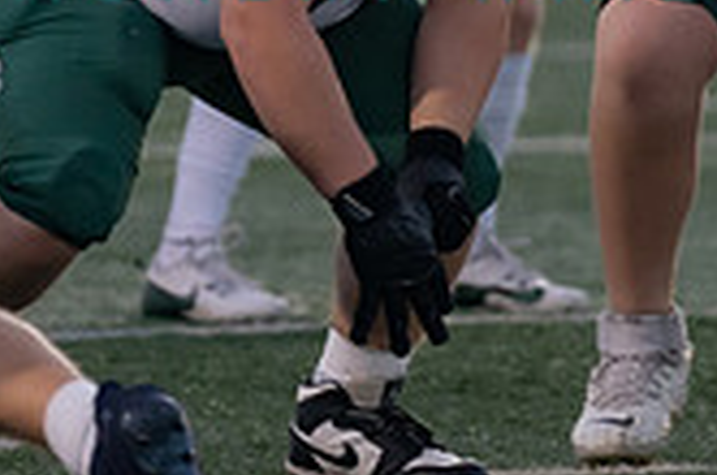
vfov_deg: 1.3
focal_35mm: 1049
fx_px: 20852
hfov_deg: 2.0
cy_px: -563
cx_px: 497
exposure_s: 1/1000
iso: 1250
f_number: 2.8
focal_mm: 200
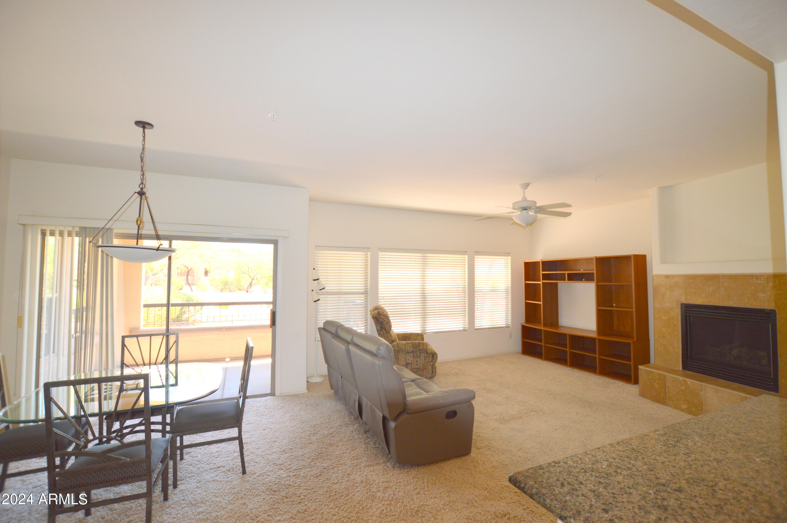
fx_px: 328
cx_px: 394
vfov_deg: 77.2
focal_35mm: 15
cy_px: 262
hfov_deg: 100.4
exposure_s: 1/125
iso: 200
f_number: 4
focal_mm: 10
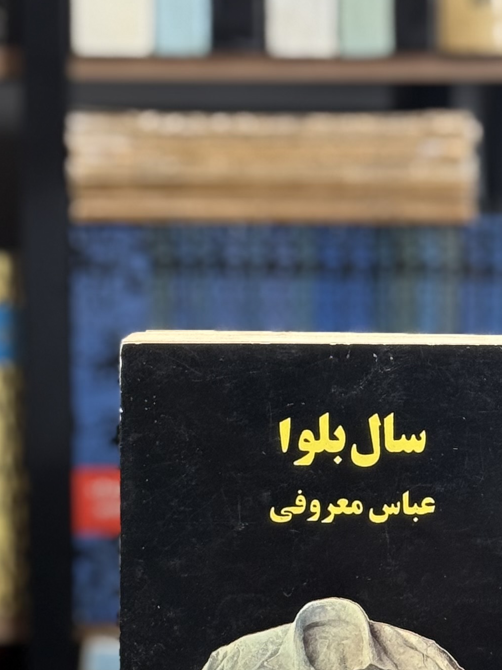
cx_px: 328
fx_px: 2784
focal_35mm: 144
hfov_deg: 10.3
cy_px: 210
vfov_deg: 13.7
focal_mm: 6.76
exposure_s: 1/50
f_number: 1.78
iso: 64
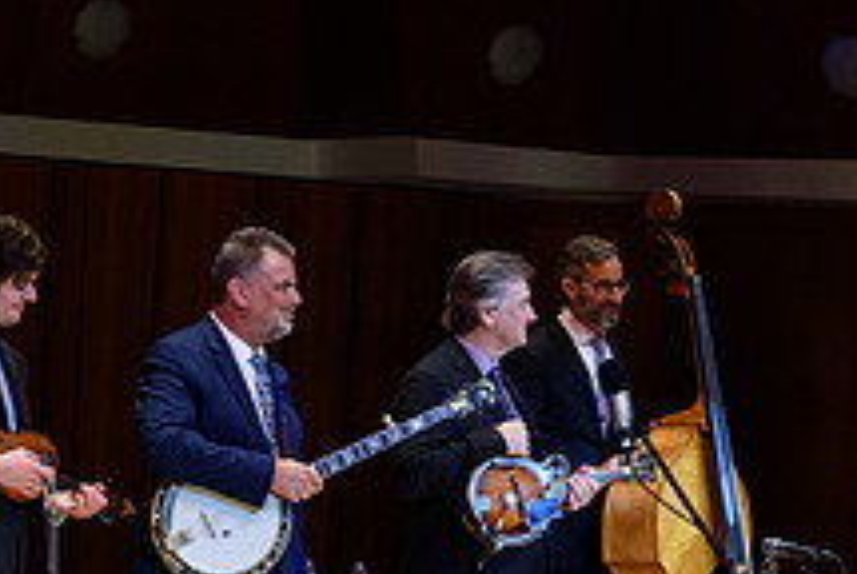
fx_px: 4029
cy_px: 343
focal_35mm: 169
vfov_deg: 8.1
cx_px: 791
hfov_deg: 12.0
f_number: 5
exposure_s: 1/640
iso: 2500
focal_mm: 58
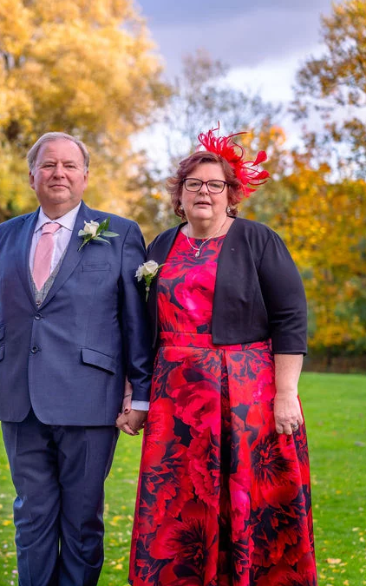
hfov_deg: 12.9
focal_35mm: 99
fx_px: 1580
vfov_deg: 21.0
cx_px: -75
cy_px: 293
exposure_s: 1/250
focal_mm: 64
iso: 100
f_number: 2.8
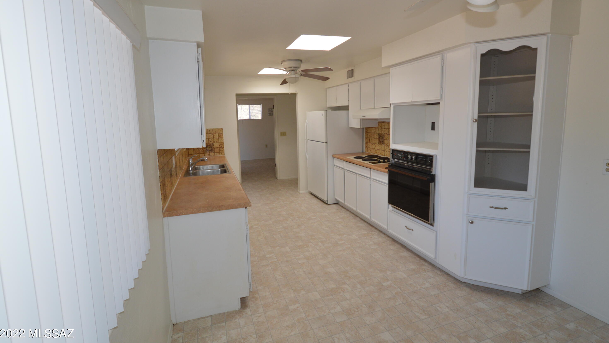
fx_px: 258
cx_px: 300
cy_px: 146
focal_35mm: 16
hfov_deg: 99.4
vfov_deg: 66.7
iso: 400
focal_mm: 10
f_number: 5.6
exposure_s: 1/125
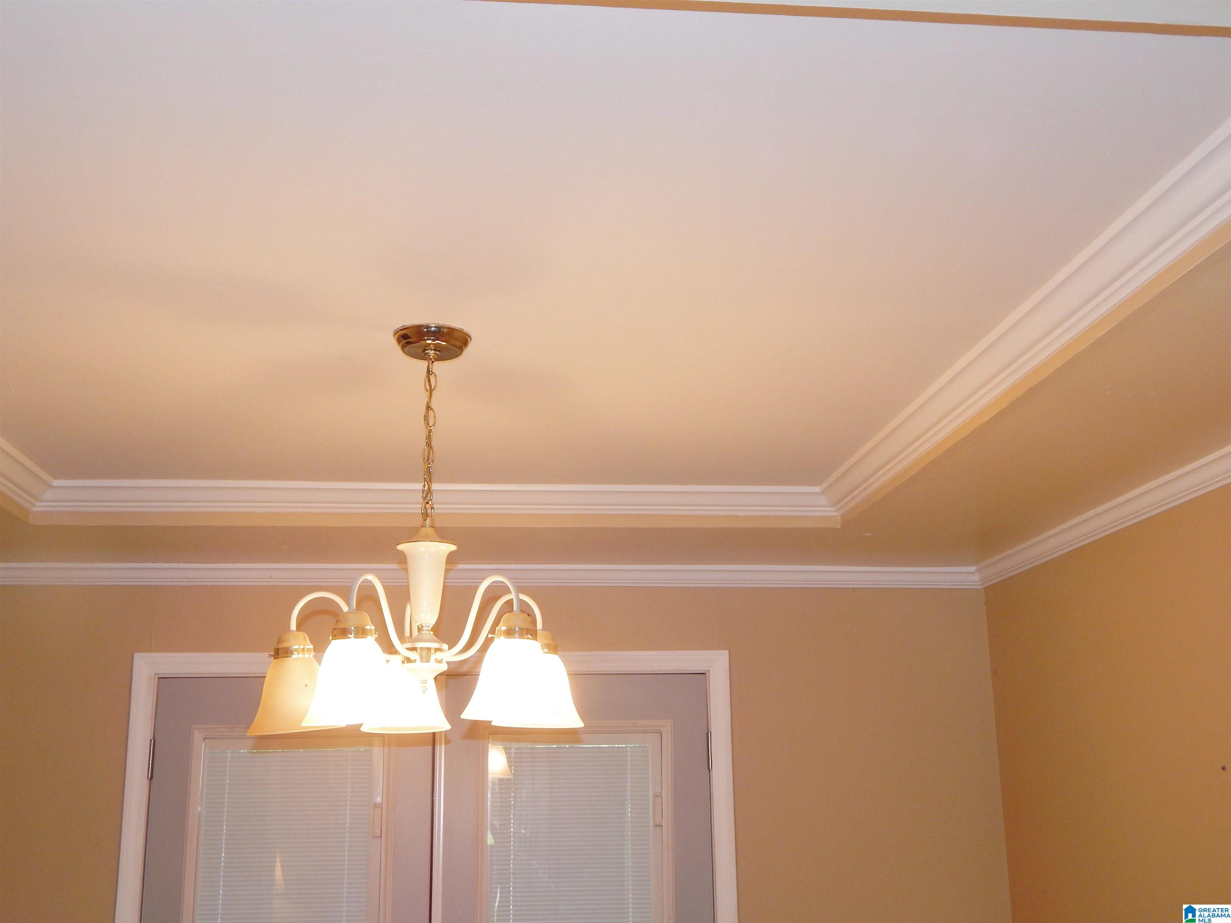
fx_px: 1351
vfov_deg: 37.7
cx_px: 616
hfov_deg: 49.0
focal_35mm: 38
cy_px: 462
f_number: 3.4
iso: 160
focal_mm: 6.8
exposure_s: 1/30
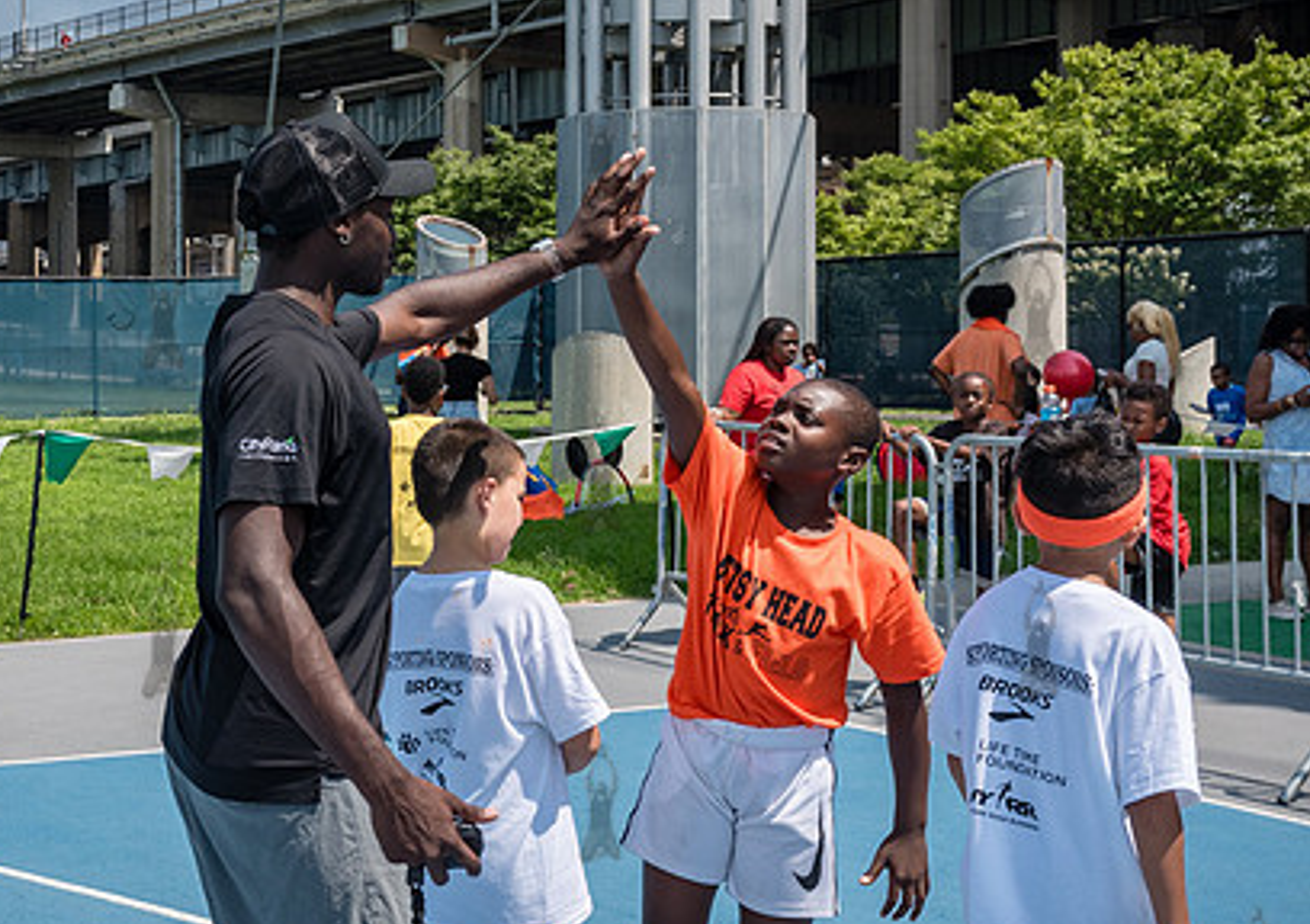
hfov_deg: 29.7
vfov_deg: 21.7
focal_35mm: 65
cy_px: 312
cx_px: 252
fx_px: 2409
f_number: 5.6
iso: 250
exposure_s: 1/1600
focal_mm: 32
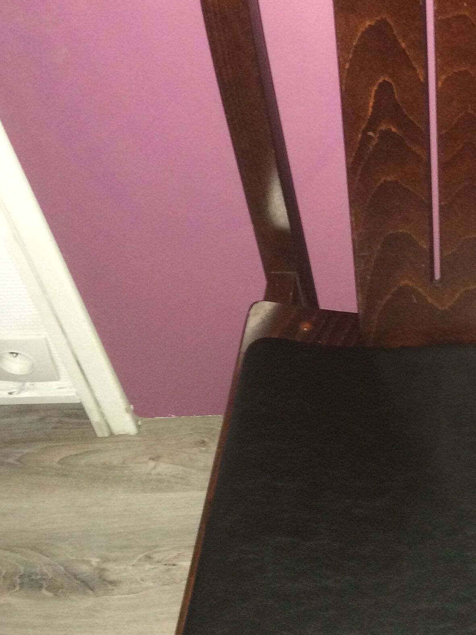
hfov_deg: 23.7
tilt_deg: -49.5
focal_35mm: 60
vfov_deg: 32.1
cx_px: 429
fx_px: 1100
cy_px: 243
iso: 250
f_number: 2.2
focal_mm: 4.15
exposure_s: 1/17
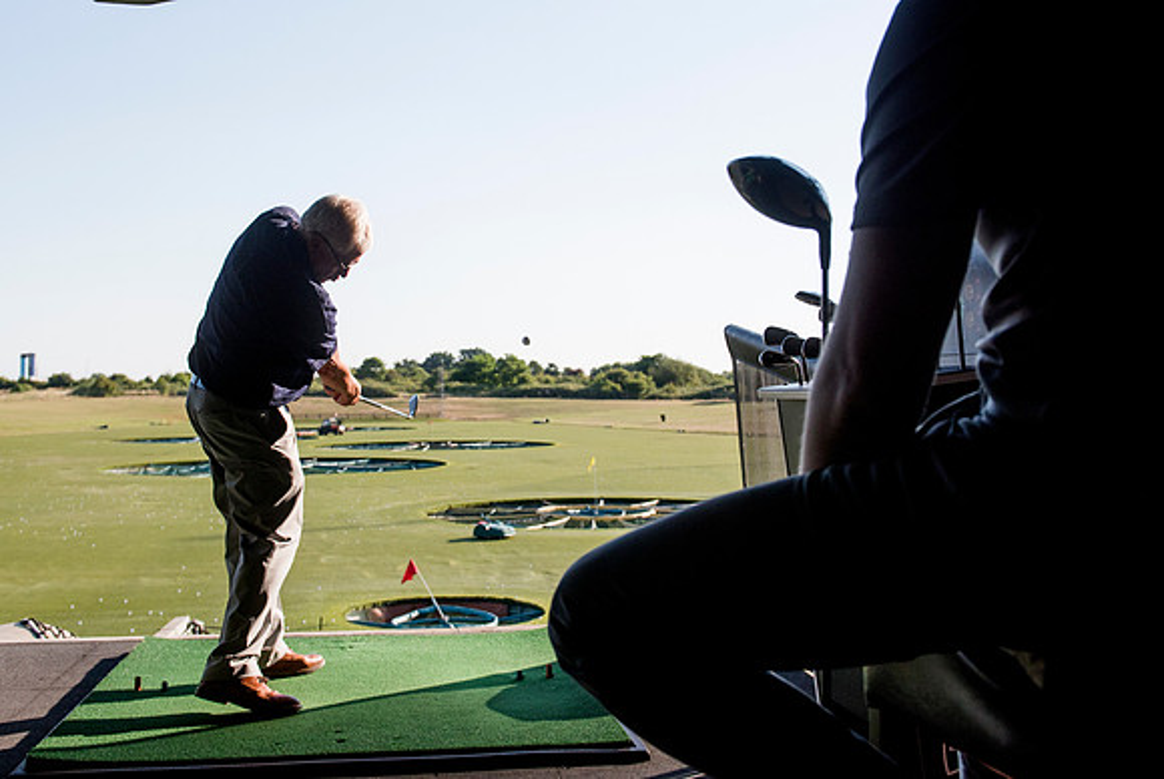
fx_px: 939
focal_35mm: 29
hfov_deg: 63.6
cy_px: 390
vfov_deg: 45.1
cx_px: 582
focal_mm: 29
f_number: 4.5
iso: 400
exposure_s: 1/4000
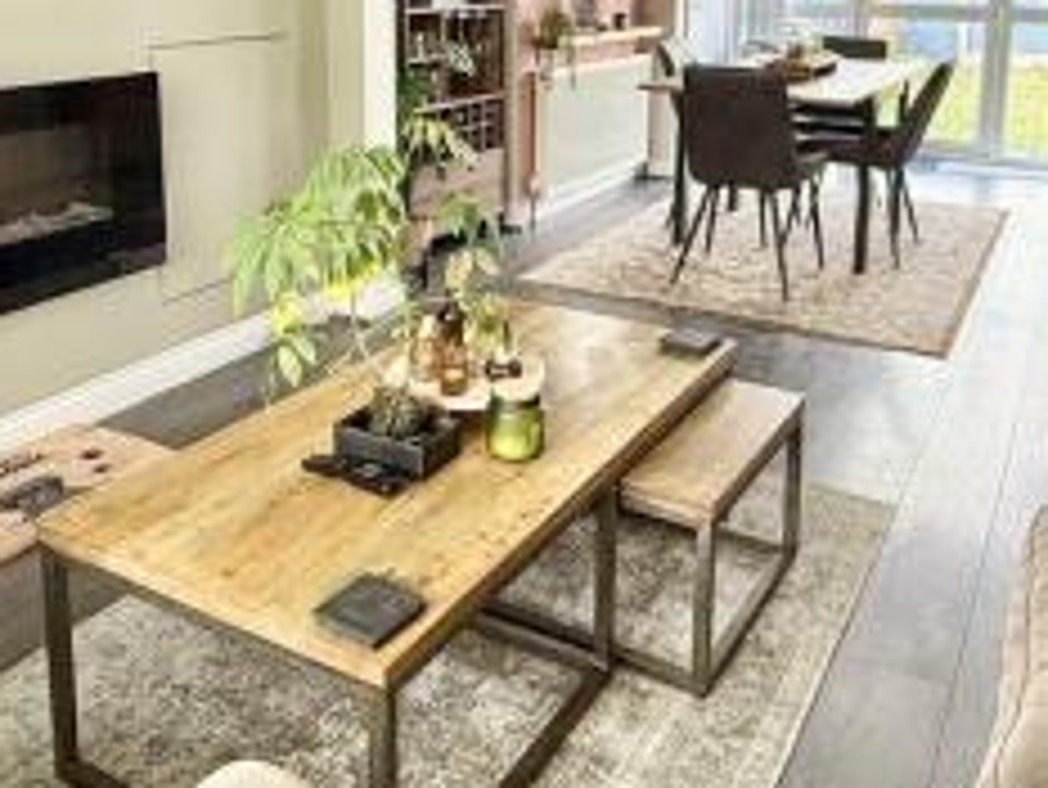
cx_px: 537
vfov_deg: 39.0
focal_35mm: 35
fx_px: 1060
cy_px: 146
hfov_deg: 52.6
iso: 100
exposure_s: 1/99
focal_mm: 2.22
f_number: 2.2
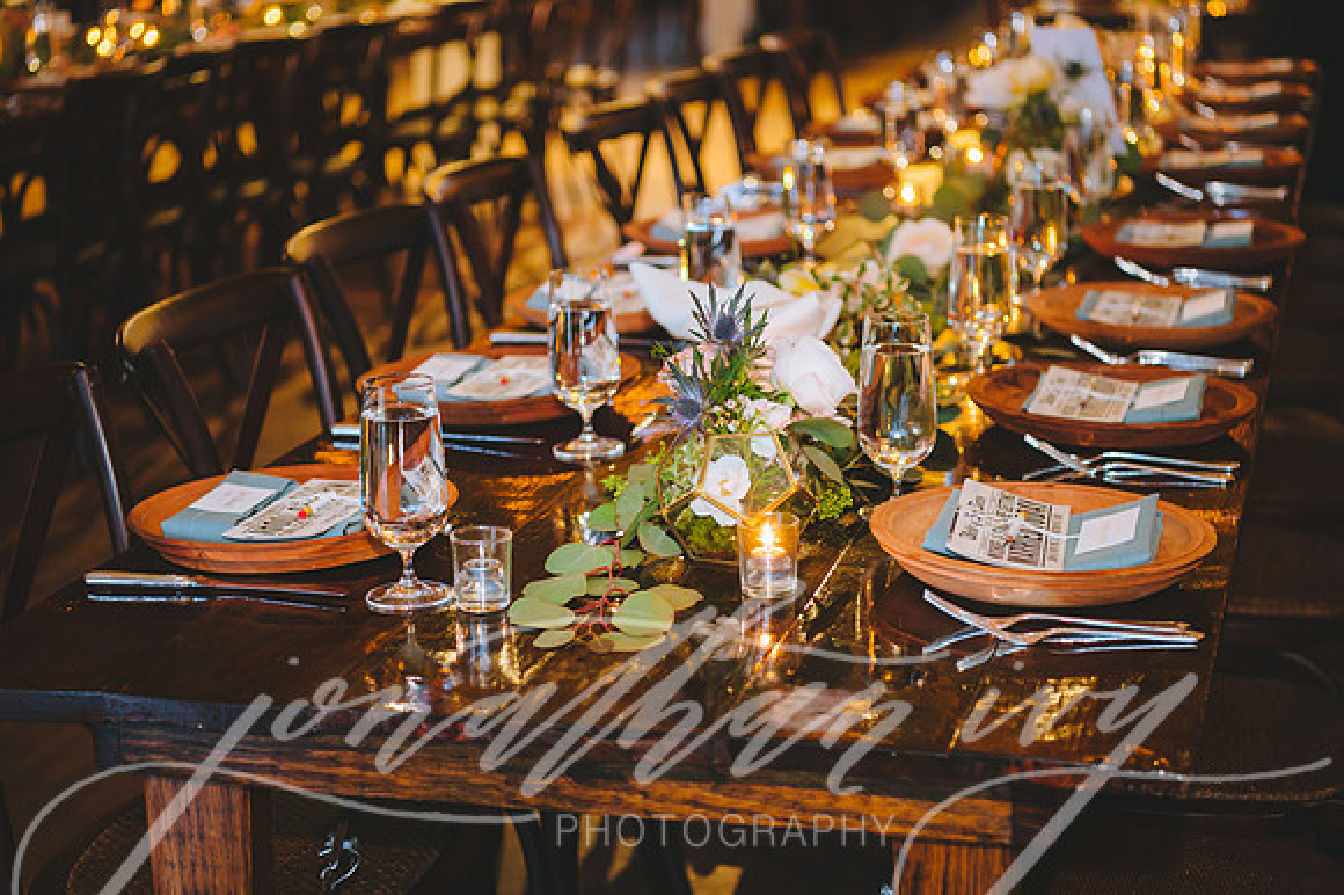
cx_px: 672
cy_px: 448
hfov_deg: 28.9
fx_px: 2612
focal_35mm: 70
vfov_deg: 19.4
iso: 2000
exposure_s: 1/80
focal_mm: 70
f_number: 2.8
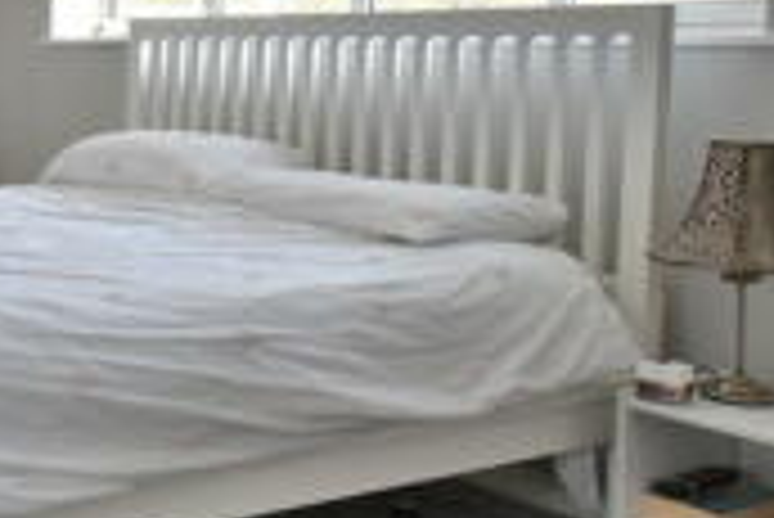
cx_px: -155
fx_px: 1227
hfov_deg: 29.9
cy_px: 196
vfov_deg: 23.8
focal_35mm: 57
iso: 400
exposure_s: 1/13
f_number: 8
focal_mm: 10
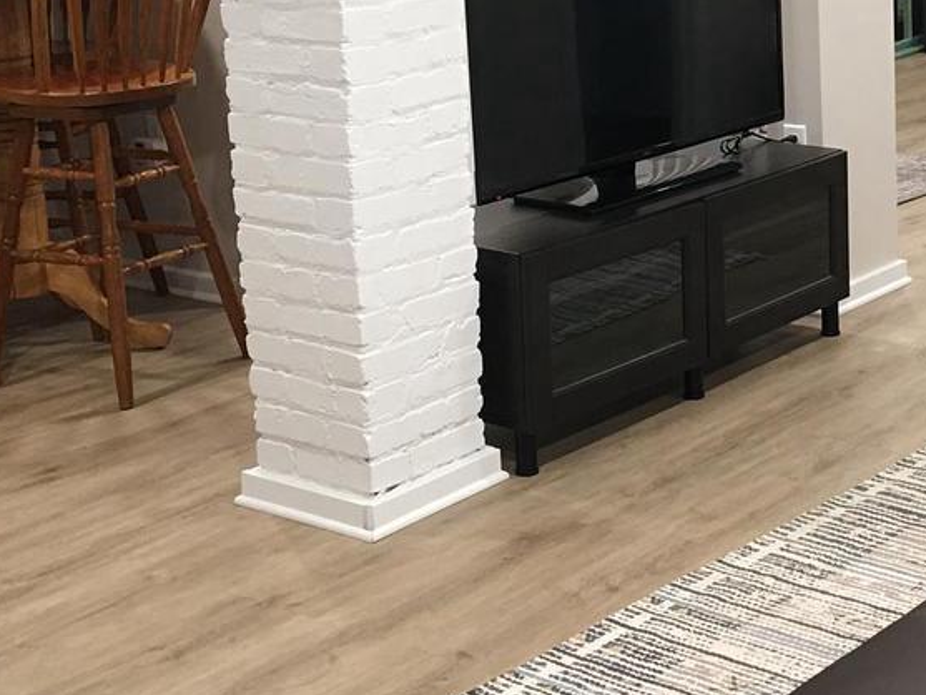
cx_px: 858
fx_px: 2007
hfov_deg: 25.1
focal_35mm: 75
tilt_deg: -10.7
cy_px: 138
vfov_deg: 19.4
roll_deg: +0.6
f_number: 2.2
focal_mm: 4.15
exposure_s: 1/15
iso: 50
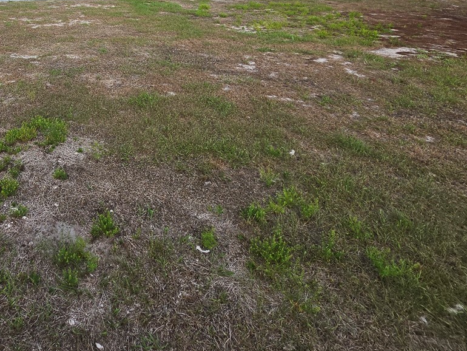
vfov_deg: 44.8
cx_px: 78
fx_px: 364
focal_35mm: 27
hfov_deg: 58.9
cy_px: 12
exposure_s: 1/805
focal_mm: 2.2
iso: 32
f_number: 1.9
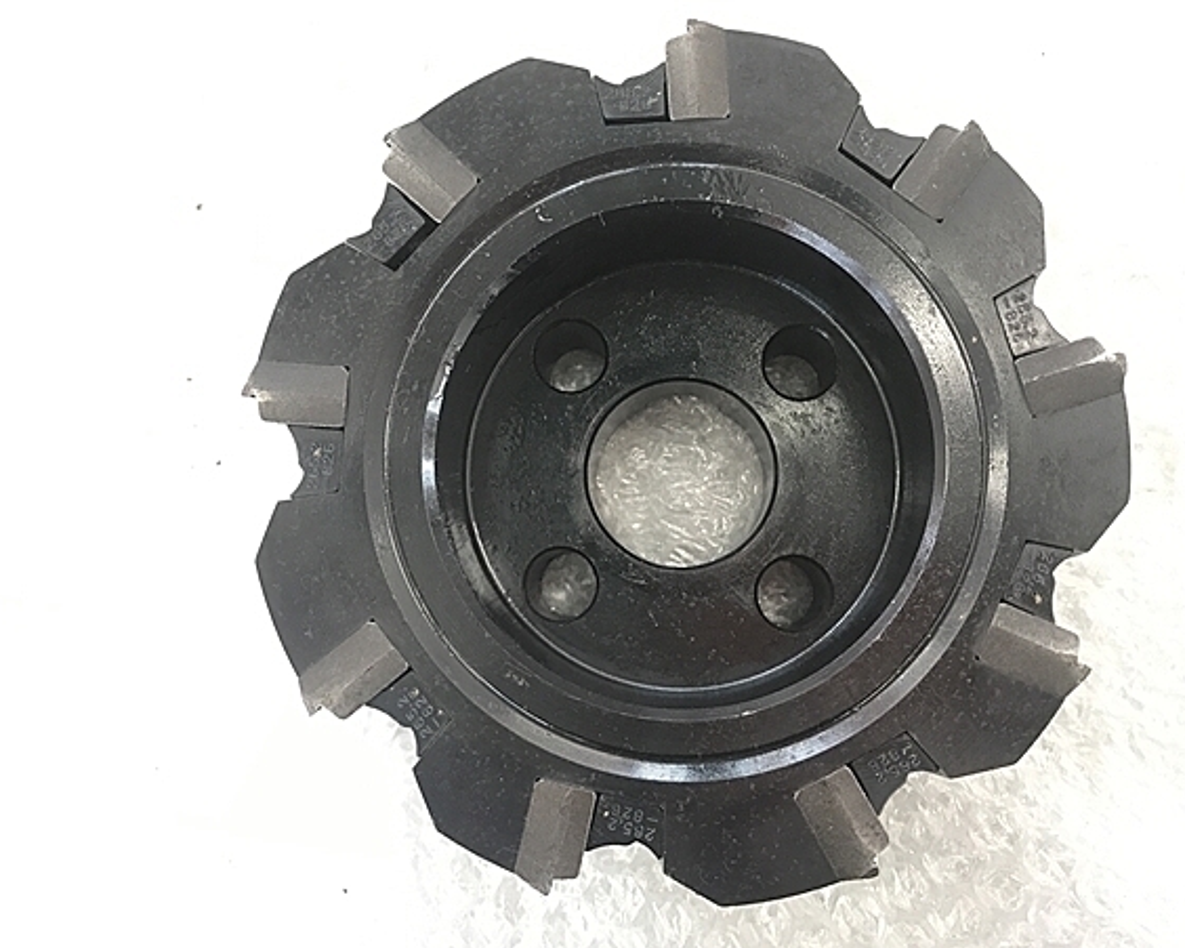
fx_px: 1087
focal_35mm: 31
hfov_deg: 57.1
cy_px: 498
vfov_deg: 47.1
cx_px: 641
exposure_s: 1/24
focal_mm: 3.99
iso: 40
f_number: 1.8
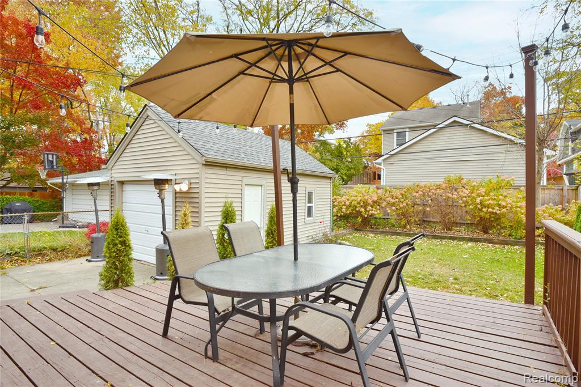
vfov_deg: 70.5
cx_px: 290
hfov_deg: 93.3
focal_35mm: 17
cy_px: 194
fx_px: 274
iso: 800
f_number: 10
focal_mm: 17
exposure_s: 1/60
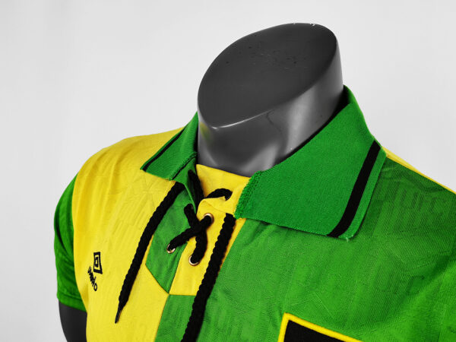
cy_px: 171
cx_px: 228
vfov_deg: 42.9
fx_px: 435
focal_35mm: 33
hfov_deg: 55.4
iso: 125
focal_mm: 5.58
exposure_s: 1/50
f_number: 1.8
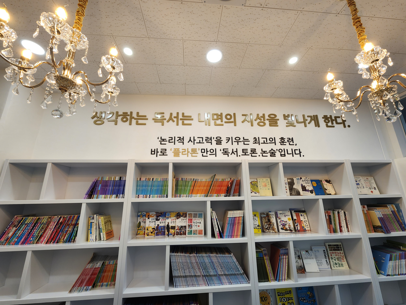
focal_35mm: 13
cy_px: 152
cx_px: 203
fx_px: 152
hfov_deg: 106.2
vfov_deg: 89.9
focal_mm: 2.2
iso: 64
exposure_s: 1/60
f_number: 2.2
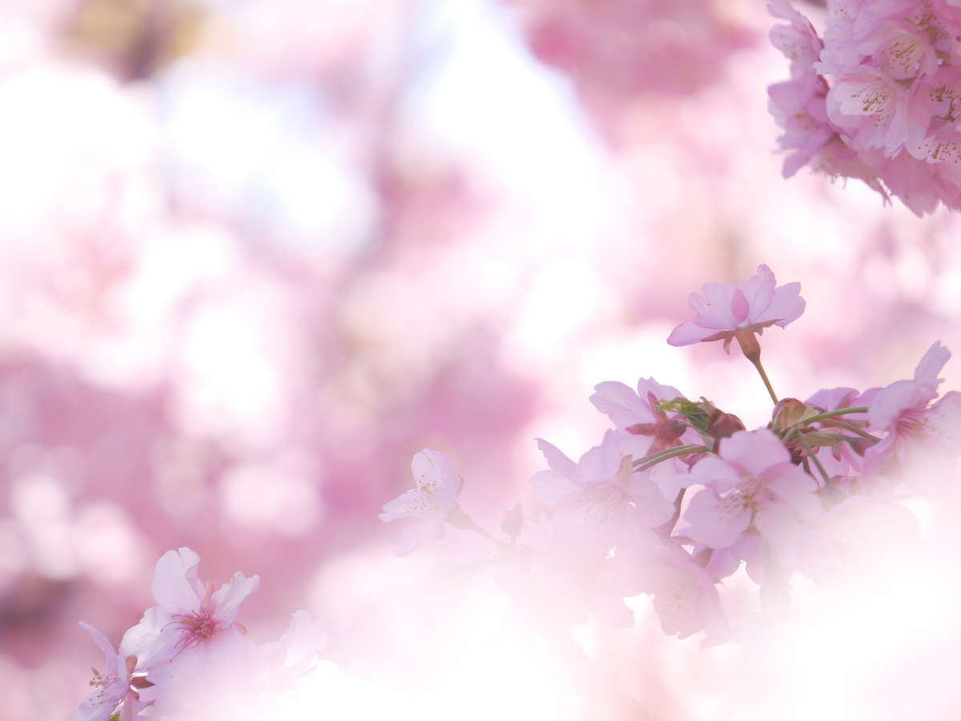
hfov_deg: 5.7
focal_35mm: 350
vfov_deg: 4.3
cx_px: 480
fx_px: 9720
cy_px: 360
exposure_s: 1/400
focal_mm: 175
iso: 320
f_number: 5.6
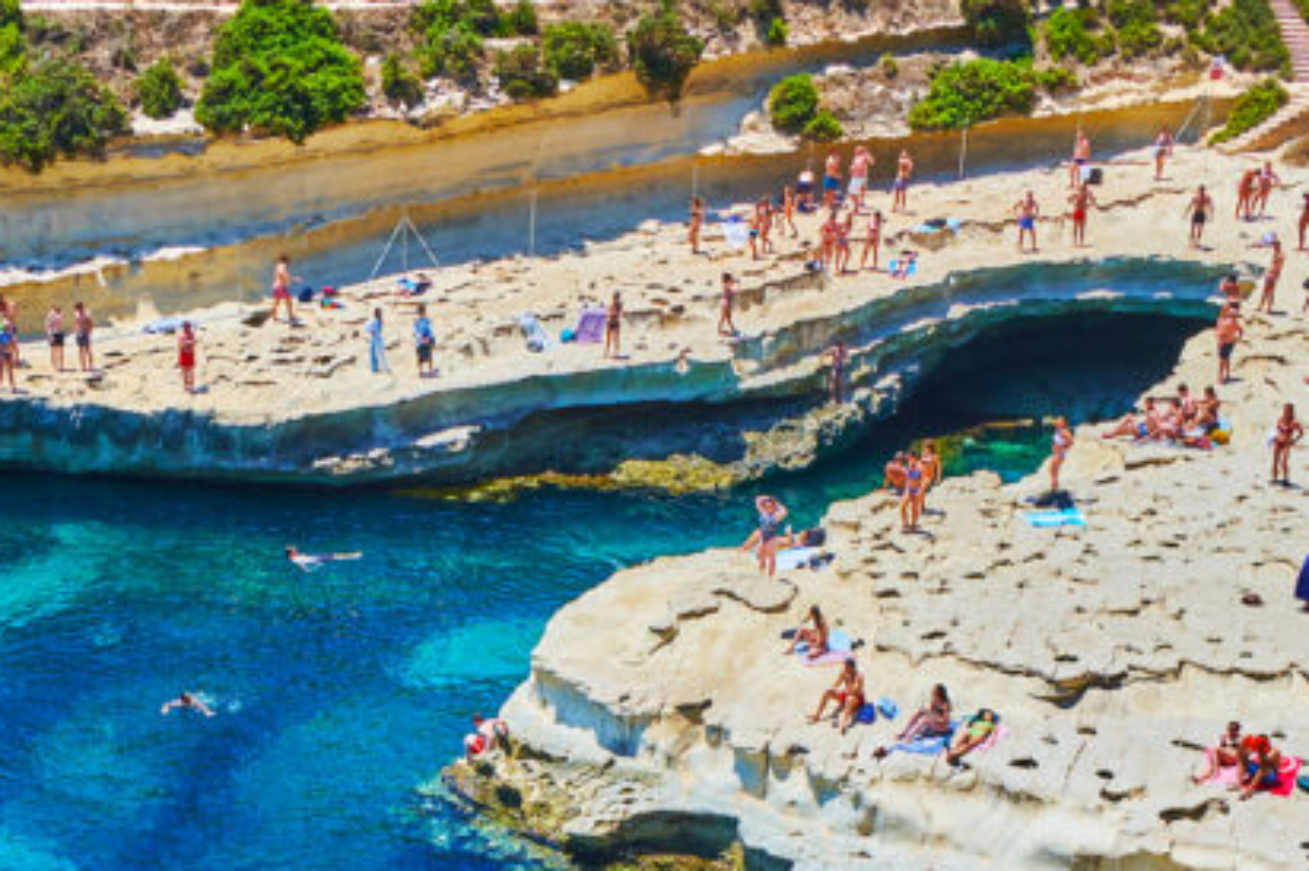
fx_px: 2216
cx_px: 467
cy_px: 925
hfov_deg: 32.7
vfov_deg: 21.2
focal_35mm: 61
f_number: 8
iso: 200
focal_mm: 18
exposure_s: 1/500
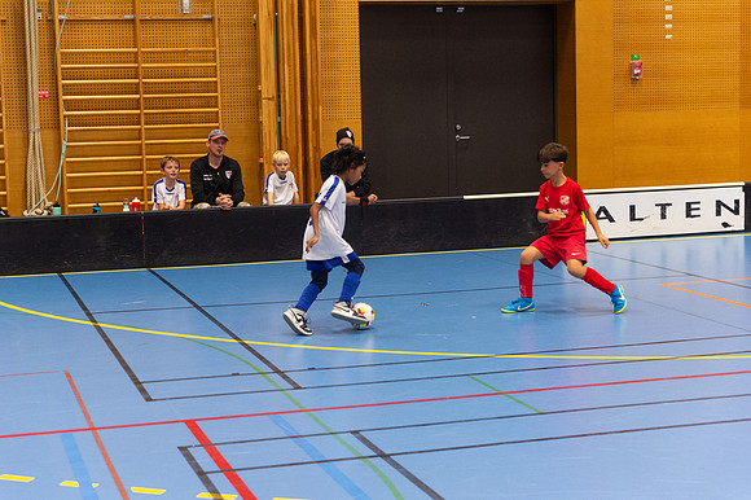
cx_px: 376
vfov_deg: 19.4
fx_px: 1459
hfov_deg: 28.9
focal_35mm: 70
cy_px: 250
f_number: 3.5
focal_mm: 70
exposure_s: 1/400
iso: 5000
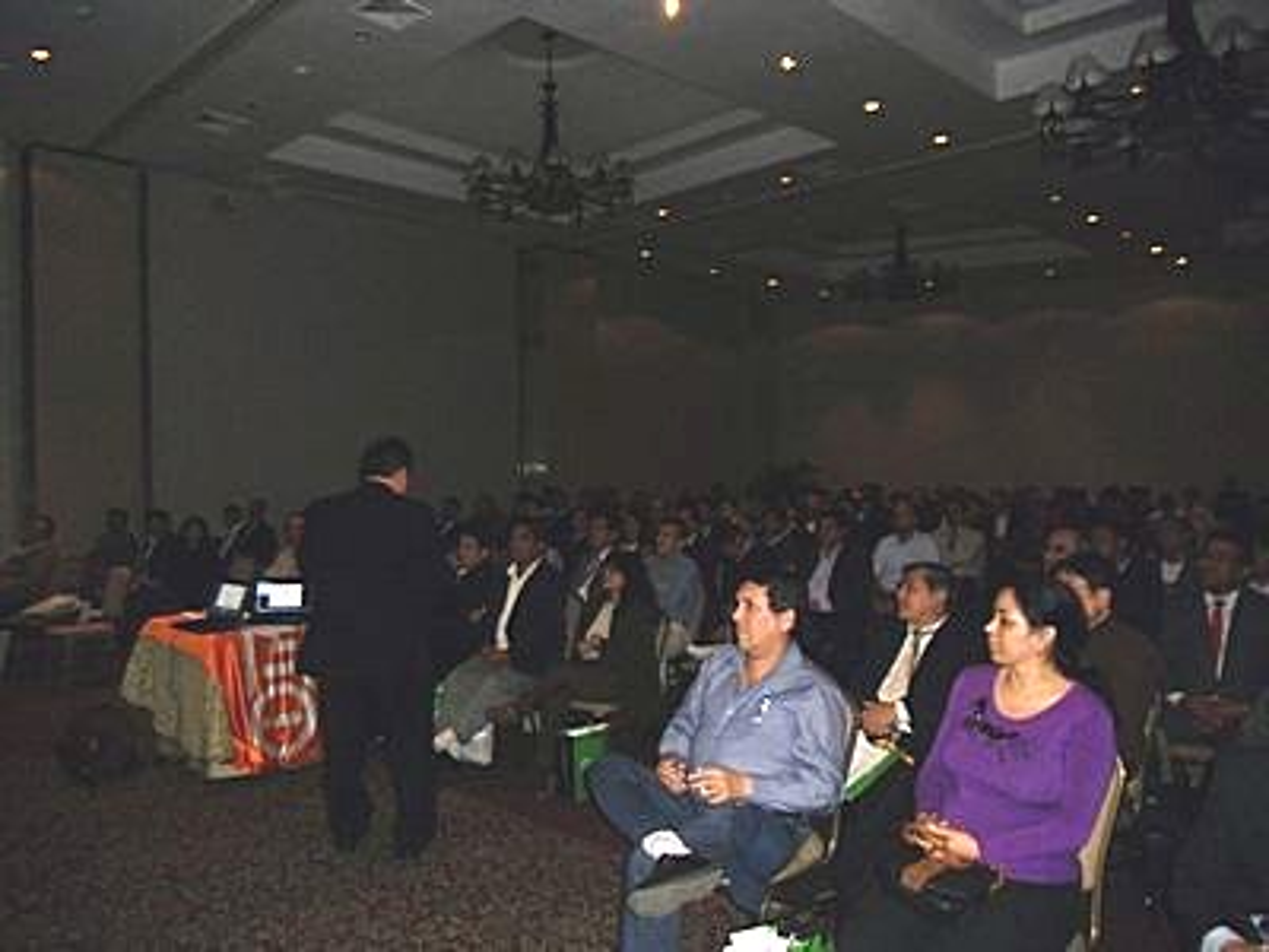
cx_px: 634
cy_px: 476
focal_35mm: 27
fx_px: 990
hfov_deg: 65.3
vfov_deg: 51.4
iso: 400
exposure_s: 1/60
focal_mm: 4.9
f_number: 3.2
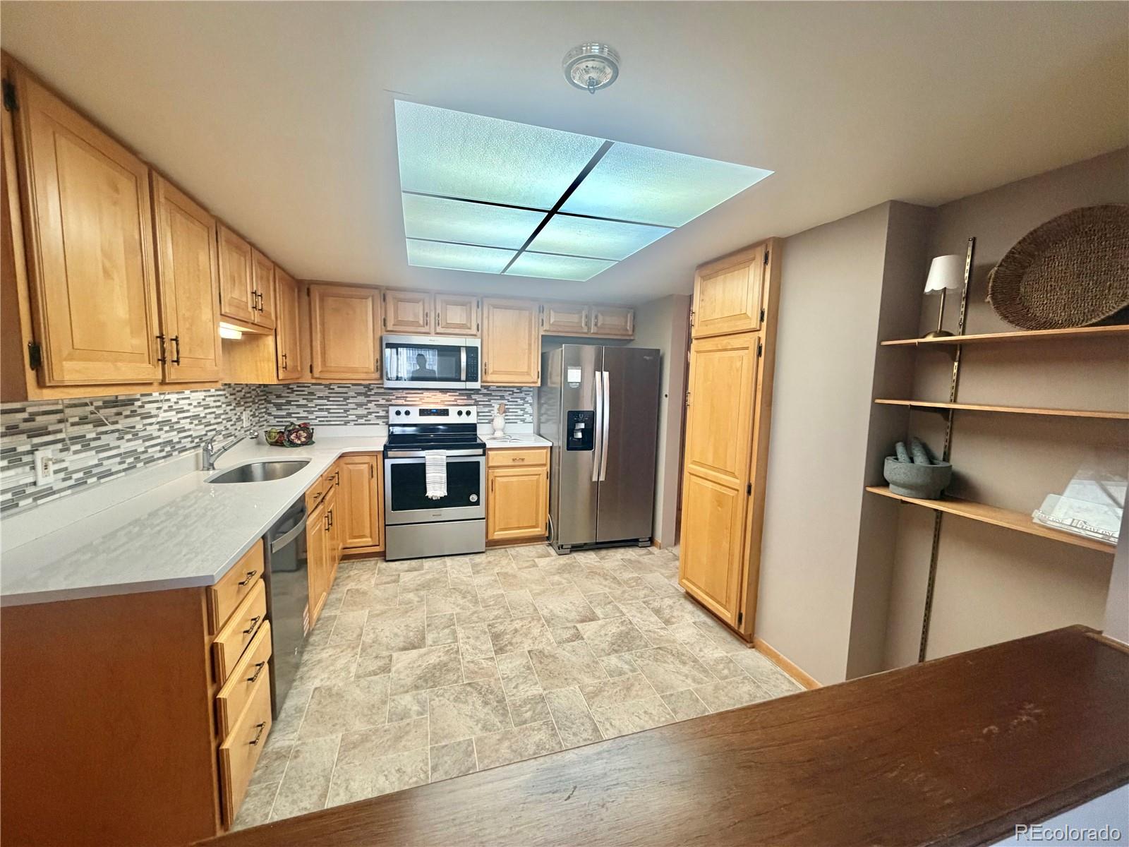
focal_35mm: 14
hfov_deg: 102.1
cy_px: 424
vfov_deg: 85.7
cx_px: 564
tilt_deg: -5.9
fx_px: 457
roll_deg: -0.5
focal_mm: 2.22
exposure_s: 1/60
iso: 320
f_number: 2.2
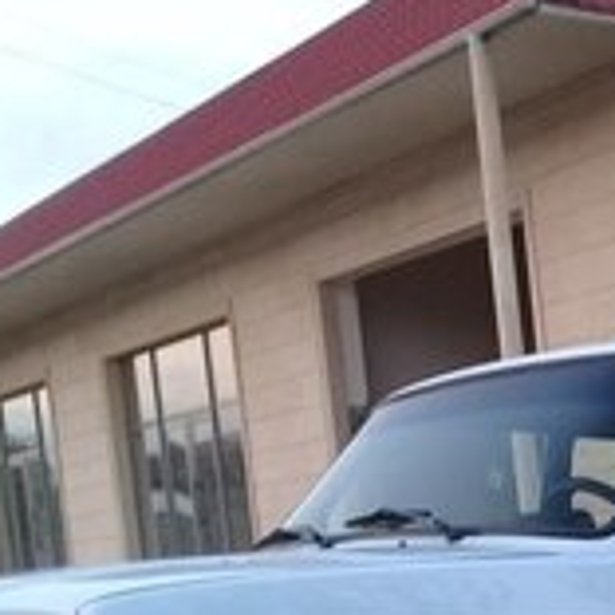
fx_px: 1749
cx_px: 650
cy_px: 725
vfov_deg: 18.9
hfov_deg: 19.2
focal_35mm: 87
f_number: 2.2
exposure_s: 1/33
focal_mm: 3.3
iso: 50
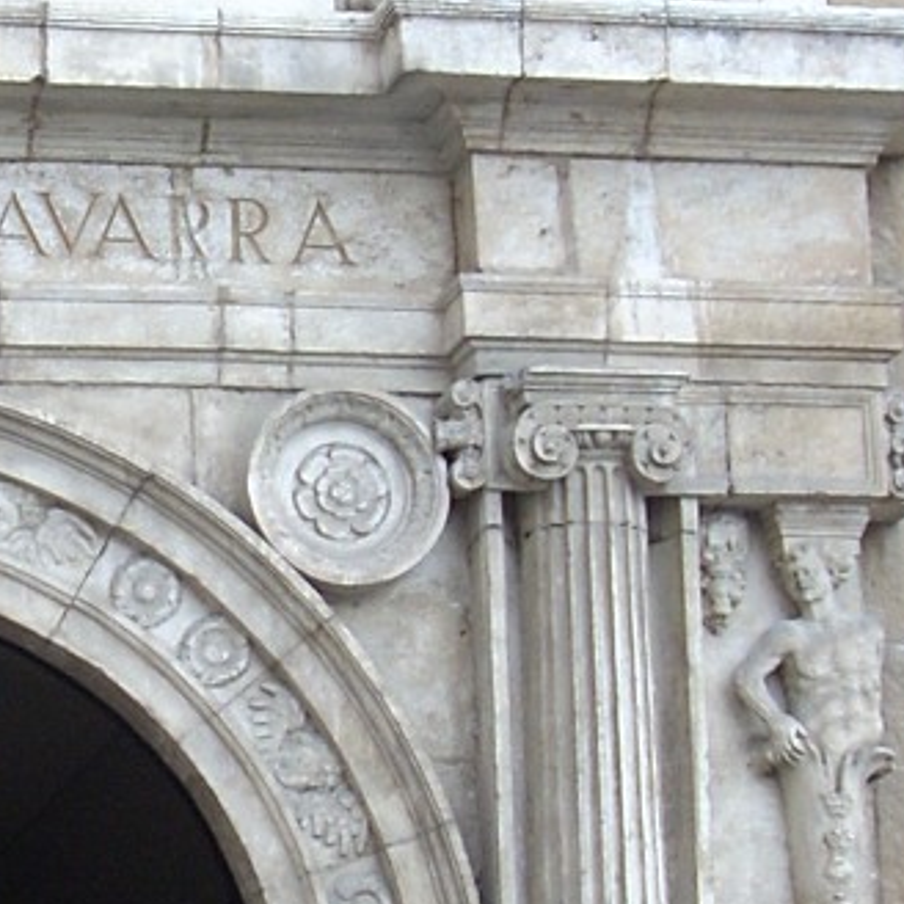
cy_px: 656
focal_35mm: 153
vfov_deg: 11.4
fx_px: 4521
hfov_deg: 11.2
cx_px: -157
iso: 64
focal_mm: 6.2
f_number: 2.8
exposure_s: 1/84.8
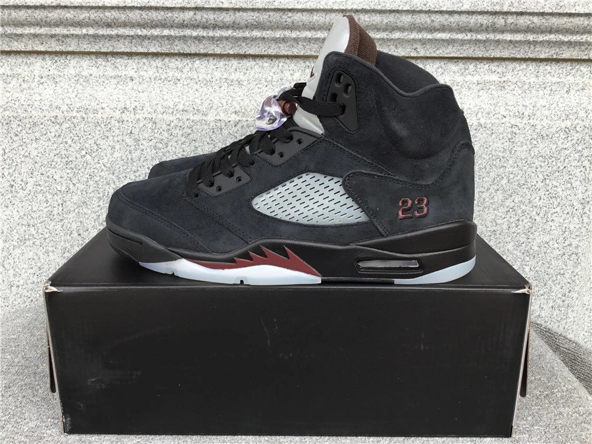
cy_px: 222
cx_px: 296
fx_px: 530
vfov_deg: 45.4
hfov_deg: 58.4
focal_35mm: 31
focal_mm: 3.3
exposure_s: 1/206
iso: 25
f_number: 2.4
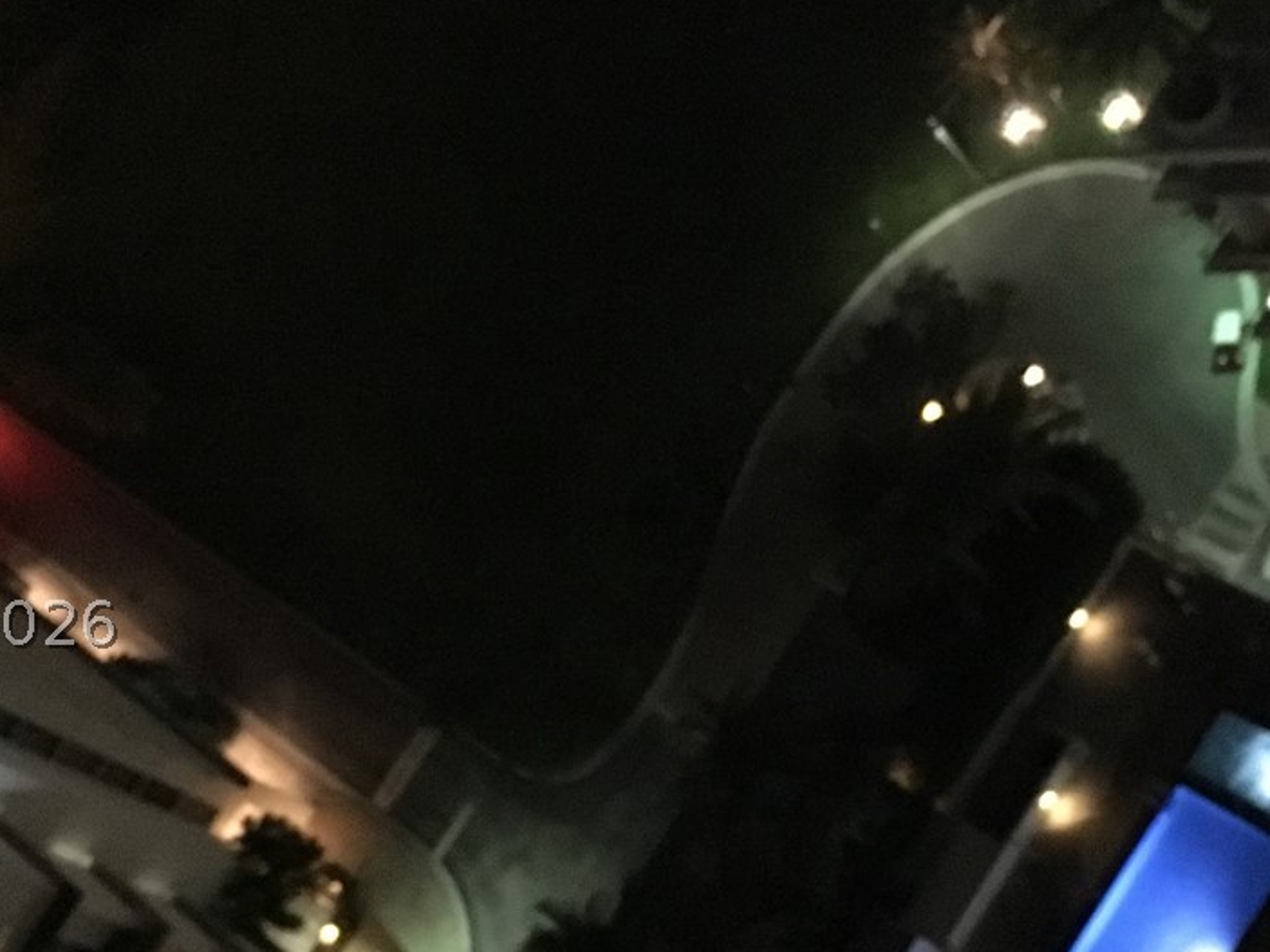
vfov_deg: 22.2
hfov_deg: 29.4
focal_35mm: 66
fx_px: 2421
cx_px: 670
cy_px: 623
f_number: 2.2
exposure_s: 1/15
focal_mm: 4.15
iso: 1250
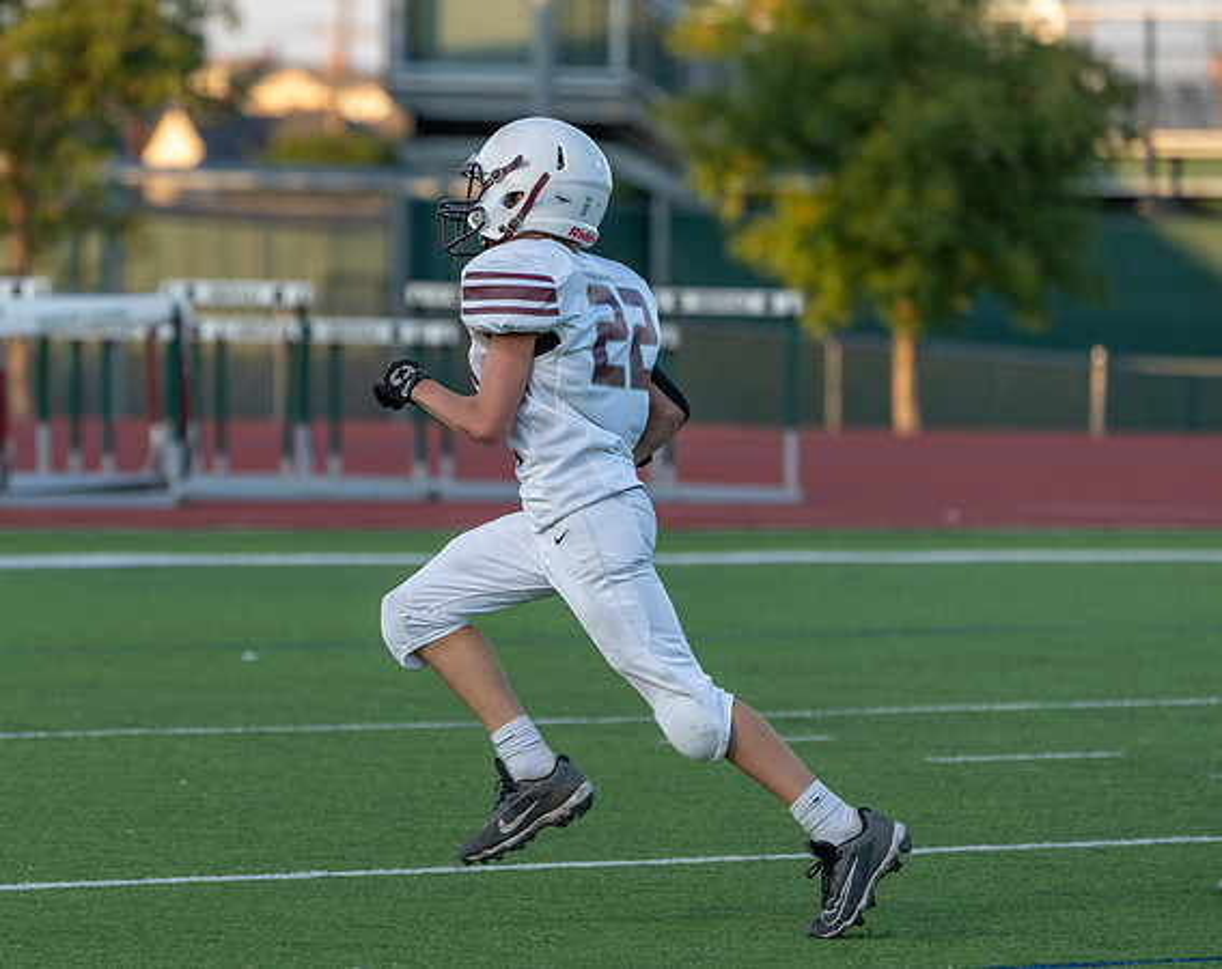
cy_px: 535
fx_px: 12243
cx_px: 417
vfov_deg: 4.5
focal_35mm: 340
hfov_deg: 5.7
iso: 640
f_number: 5.6
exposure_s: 1/1000
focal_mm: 274
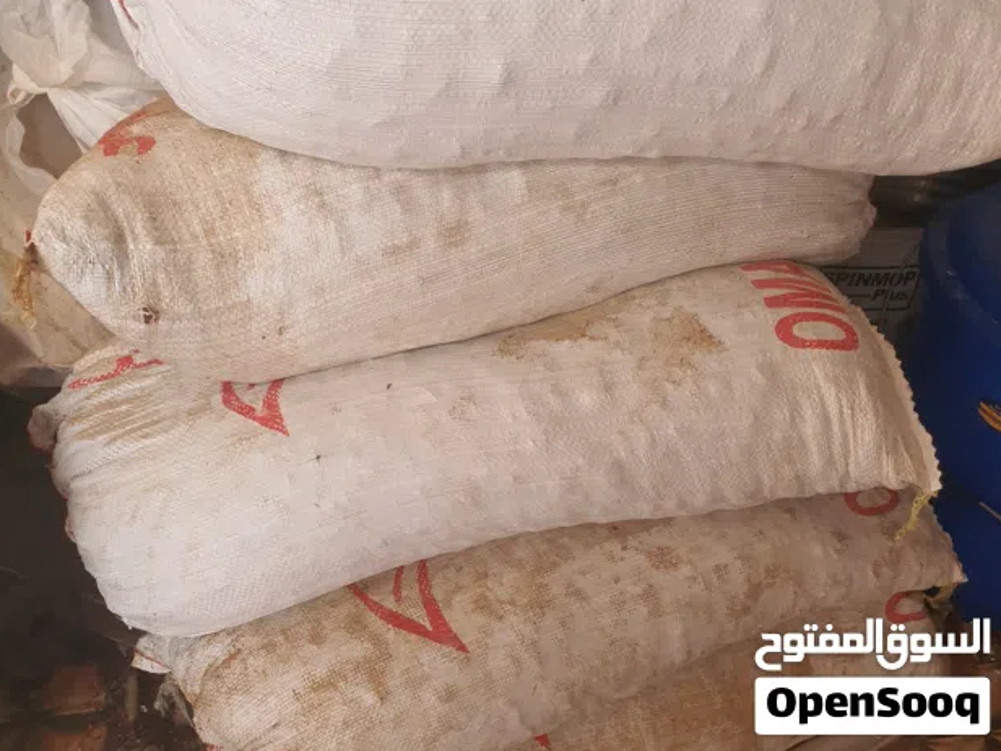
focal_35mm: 27
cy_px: 384
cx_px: 510
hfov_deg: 65.3
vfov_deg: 51.4
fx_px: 781
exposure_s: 1/100
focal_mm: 4.3
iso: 80
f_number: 2.4
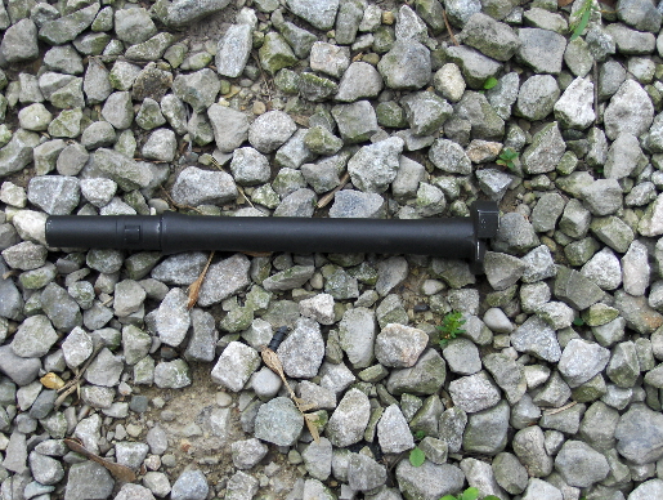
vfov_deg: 25.7
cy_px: 271
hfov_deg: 33.7
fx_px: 1094
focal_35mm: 57
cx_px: 306
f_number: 4
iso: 100
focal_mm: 11.3
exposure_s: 1/143
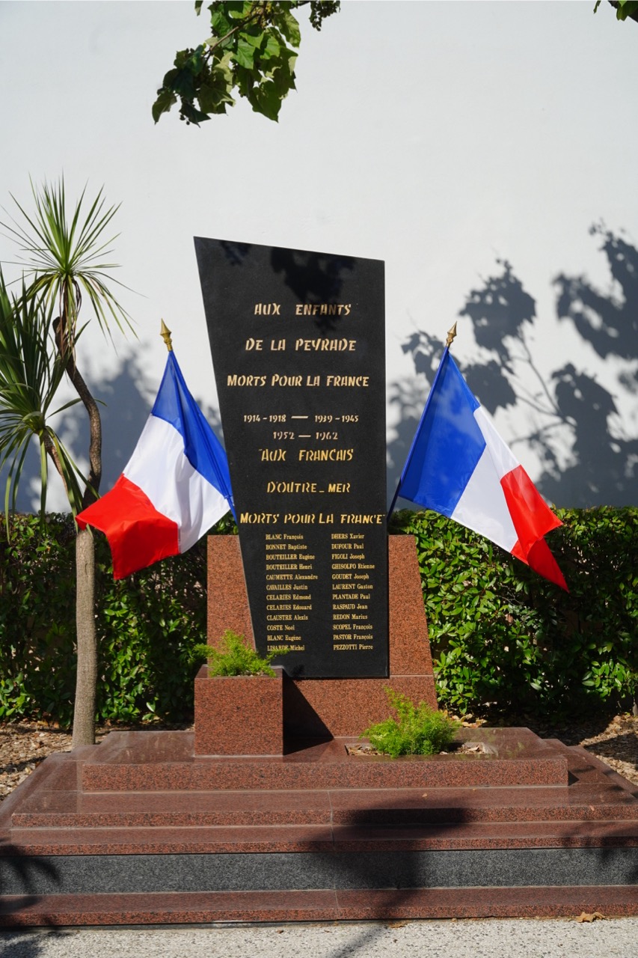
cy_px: 479
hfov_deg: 27.2
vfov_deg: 40.0
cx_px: 319
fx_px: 1316
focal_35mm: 50
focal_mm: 49.5
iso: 800
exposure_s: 1/2000
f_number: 8
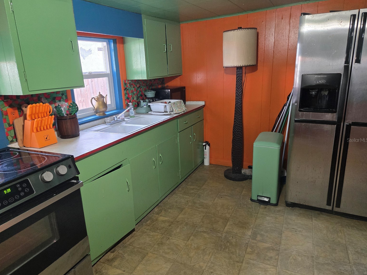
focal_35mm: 24
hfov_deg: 71.6
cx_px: 178
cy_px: 140
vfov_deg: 56.8
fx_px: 254
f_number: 1.8
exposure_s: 1/120
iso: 640
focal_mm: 5.4
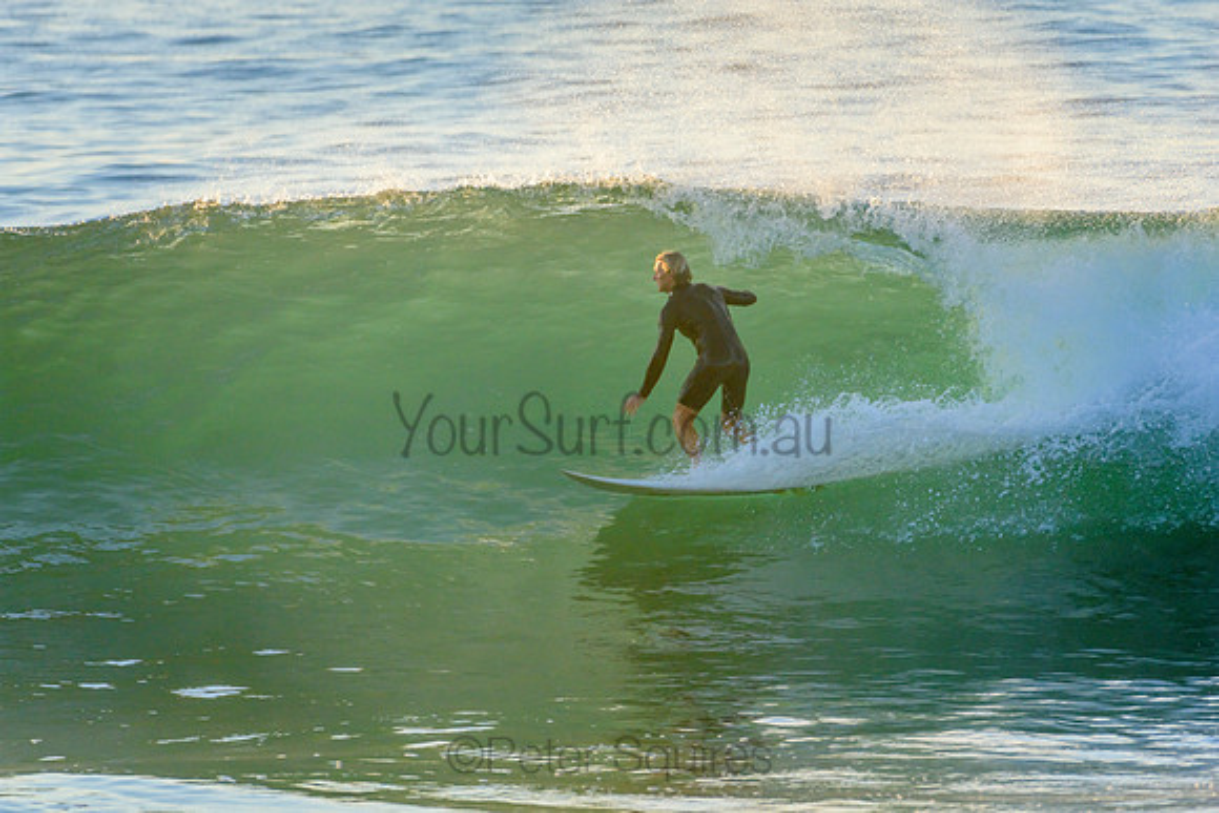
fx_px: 25407
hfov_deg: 2.7
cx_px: 610
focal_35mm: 750
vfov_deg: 1.8
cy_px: 406
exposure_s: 1/1250
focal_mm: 500
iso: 500
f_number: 5.6
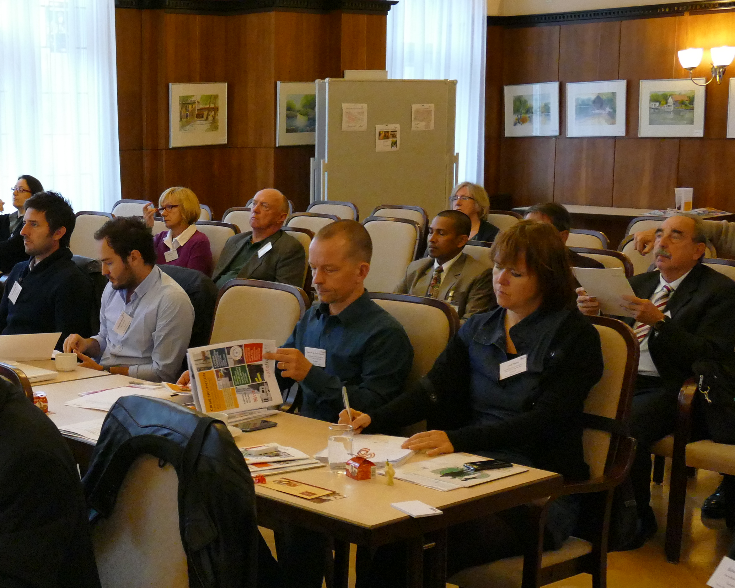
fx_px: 1305
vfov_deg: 25.3
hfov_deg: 30.1
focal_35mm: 60
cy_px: 347
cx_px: 74
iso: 2000
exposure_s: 1/100
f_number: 3.1
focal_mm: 12.38
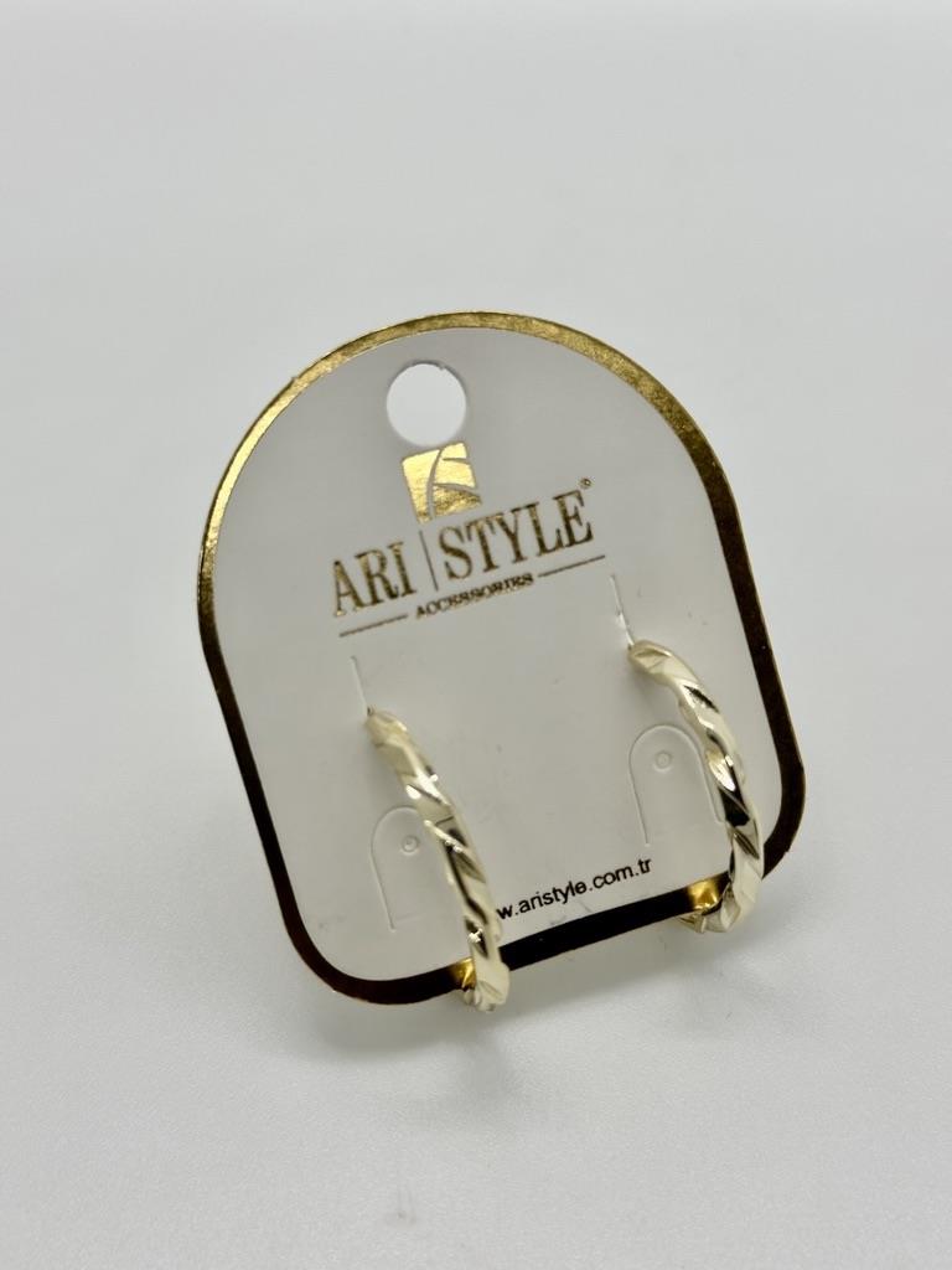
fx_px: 1760
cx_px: 476
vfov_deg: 39.7
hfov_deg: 30.3
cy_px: 635
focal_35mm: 48
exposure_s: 1/228
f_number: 1.78
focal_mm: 6.86
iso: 50
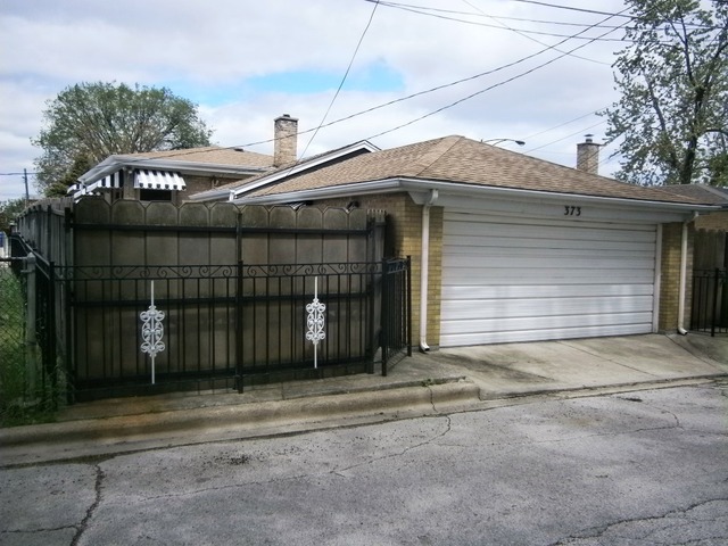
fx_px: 652
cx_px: 364
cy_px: 273
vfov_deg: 45.4
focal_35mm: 31
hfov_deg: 58.4
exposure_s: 1/160
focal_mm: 5.5
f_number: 8.3
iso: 80
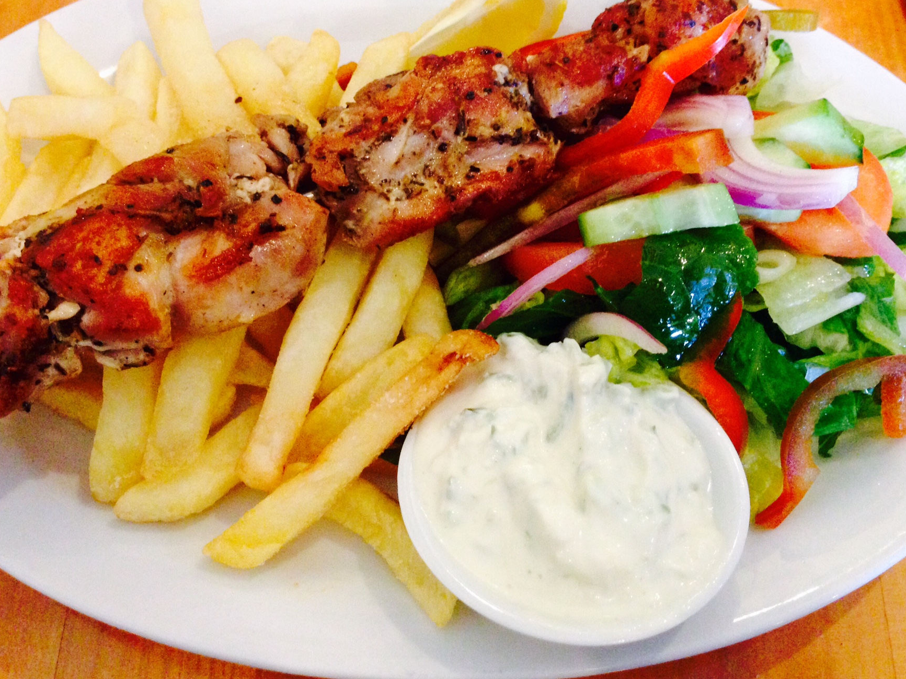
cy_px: 286
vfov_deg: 36.7
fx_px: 1021
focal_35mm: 39
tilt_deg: -62.7
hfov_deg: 47.9
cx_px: 436
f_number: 2.4
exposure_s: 1/17
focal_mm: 4.12
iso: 400
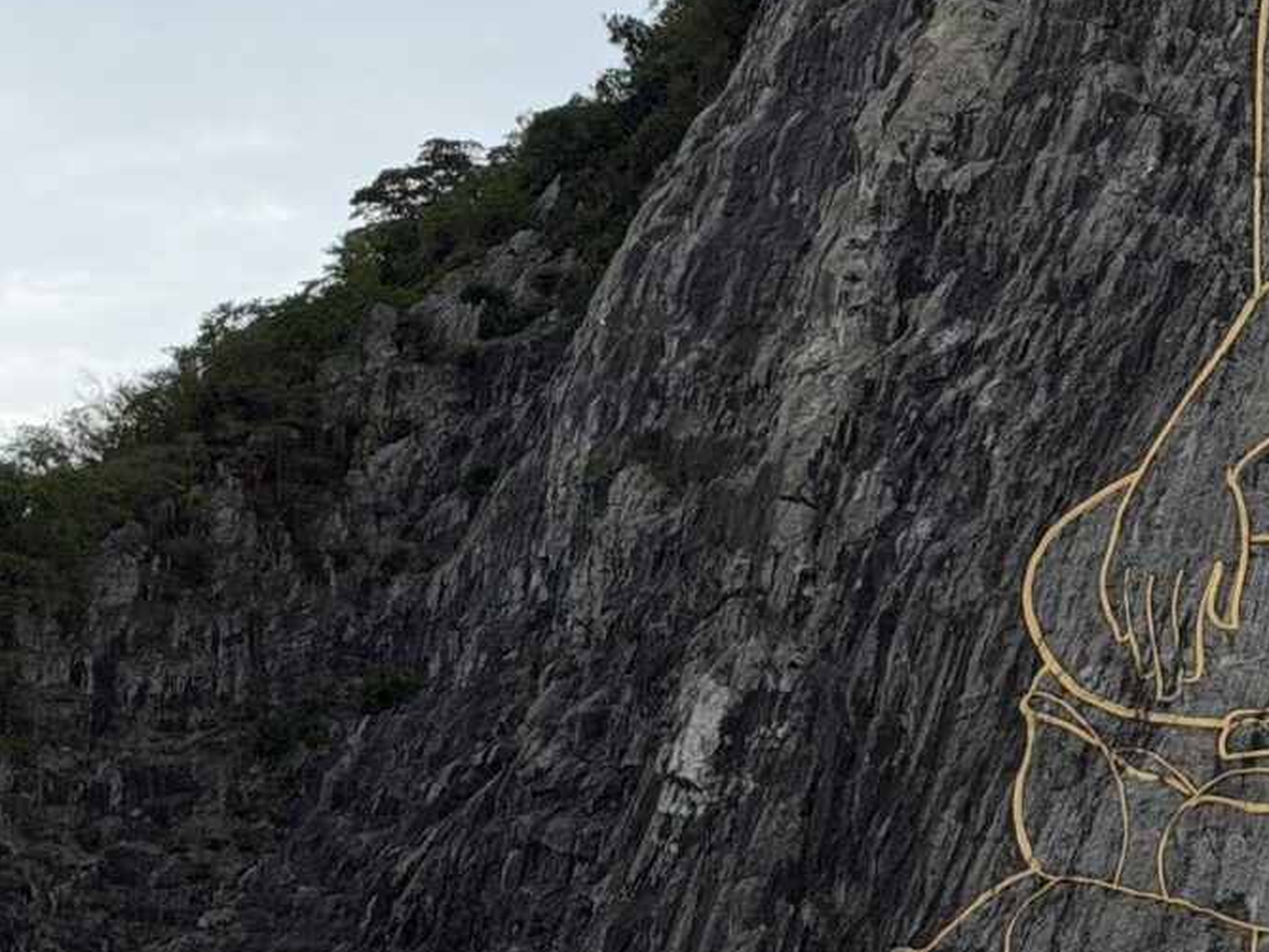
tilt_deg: +13.9
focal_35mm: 138
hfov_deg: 13.9
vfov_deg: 10.7
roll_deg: -1.1
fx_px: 5059
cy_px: 251
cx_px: 1457
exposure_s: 1/962
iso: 100
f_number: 1.78
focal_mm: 6.76
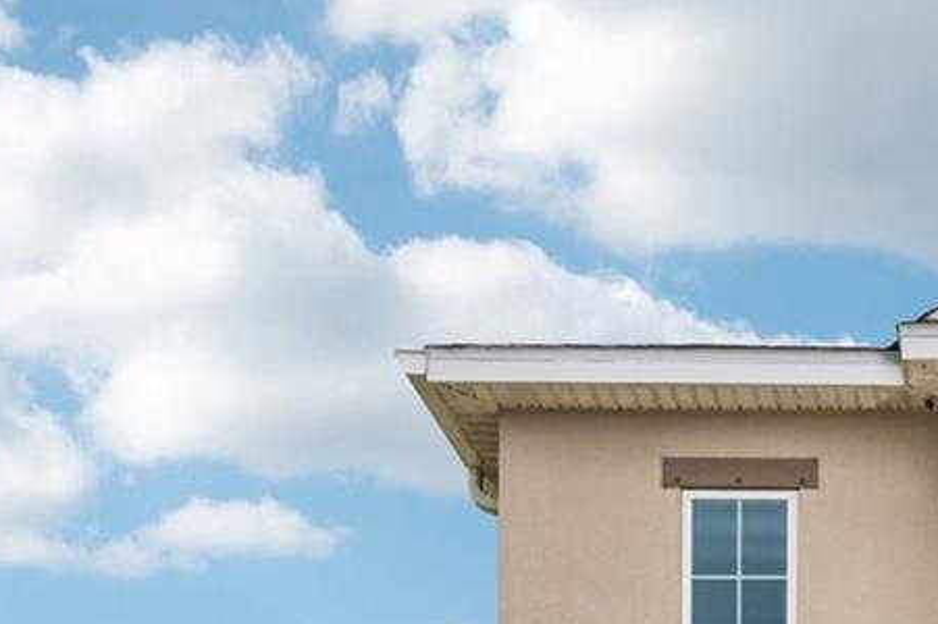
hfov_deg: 26.2
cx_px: 1044
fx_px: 1849
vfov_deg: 17.0
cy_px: 990
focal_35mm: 71
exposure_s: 1/1000
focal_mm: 20
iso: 400
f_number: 8
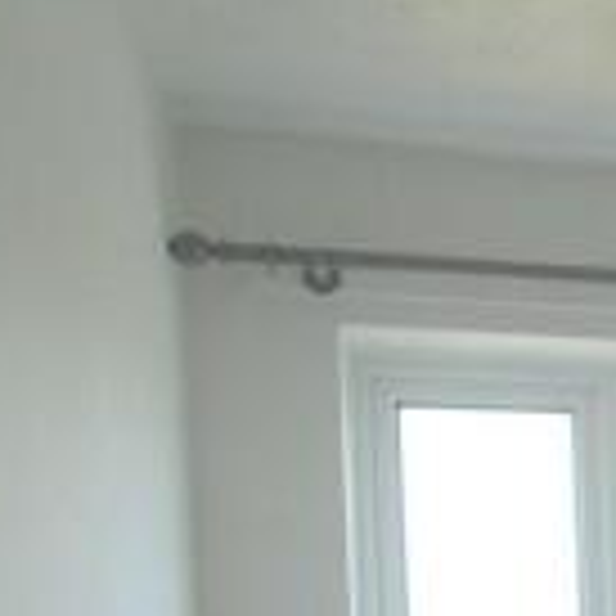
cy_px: 821
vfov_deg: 19.2
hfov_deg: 16.6
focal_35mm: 83
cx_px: 1176
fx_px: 1671
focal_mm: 4
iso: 80
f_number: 3.1
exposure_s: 1/80
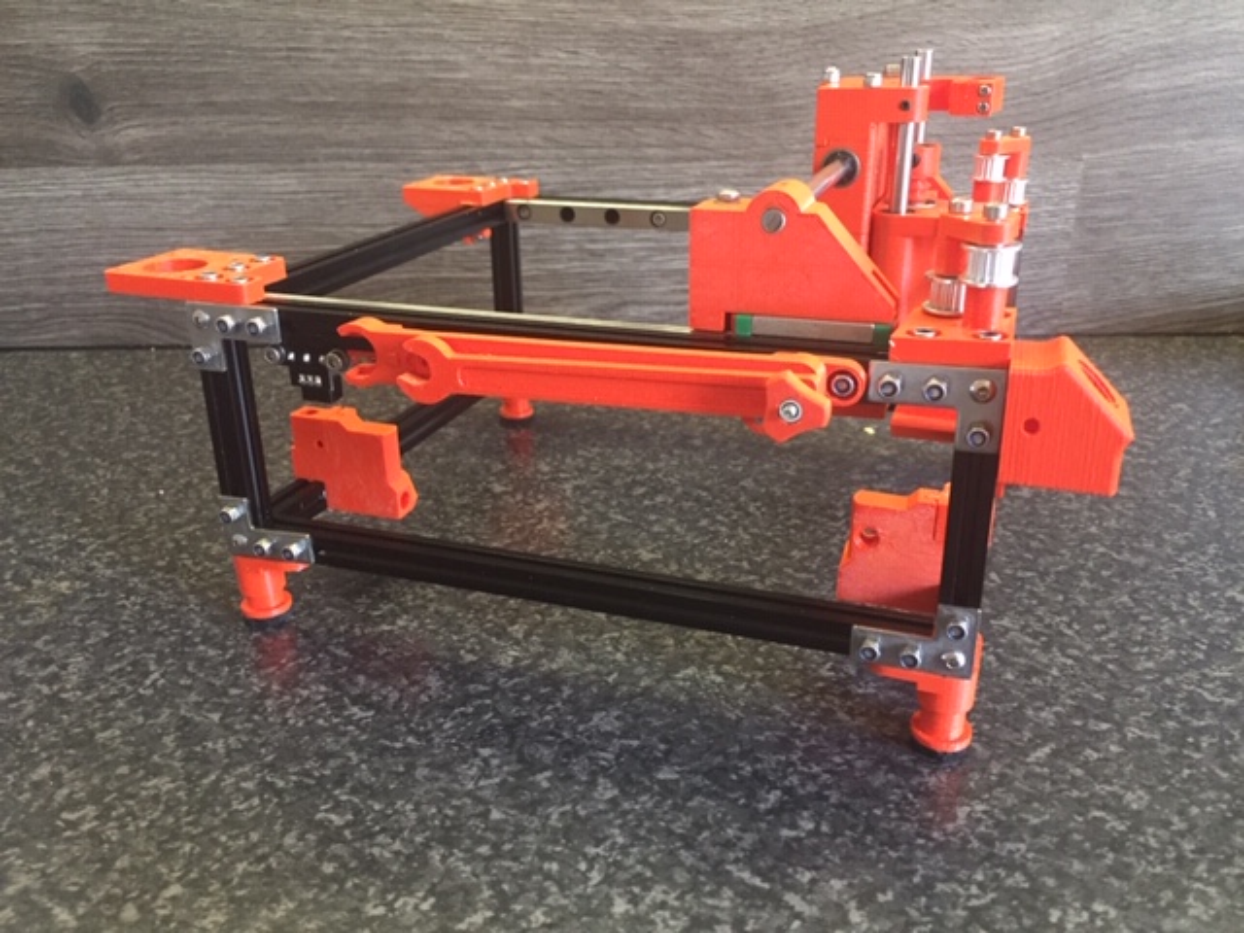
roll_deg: +1.6
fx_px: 1042
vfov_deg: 48.2
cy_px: 466
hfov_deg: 61.7
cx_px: 622
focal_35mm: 29
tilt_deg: -22.3
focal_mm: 4.15
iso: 250
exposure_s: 1/33
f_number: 2.2
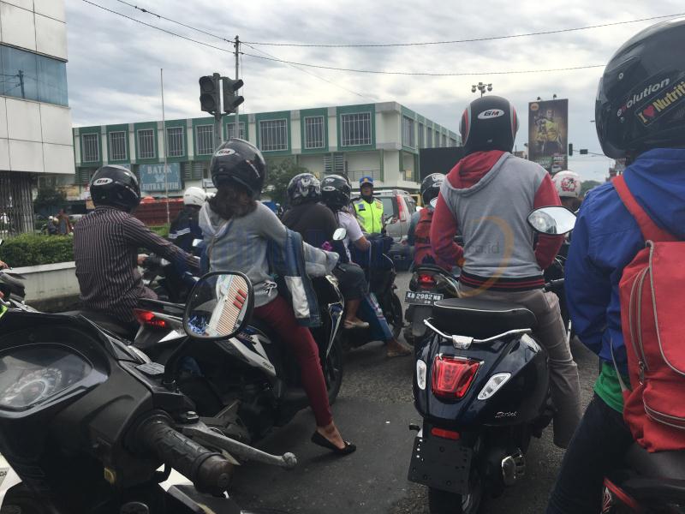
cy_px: 257
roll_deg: +0.1
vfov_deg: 48.2
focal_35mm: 29
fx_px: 574
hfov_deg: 61.7
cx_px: 342
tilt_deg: +0.2
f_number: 2.2
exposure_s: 1/1221
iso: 25
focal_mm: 4.15
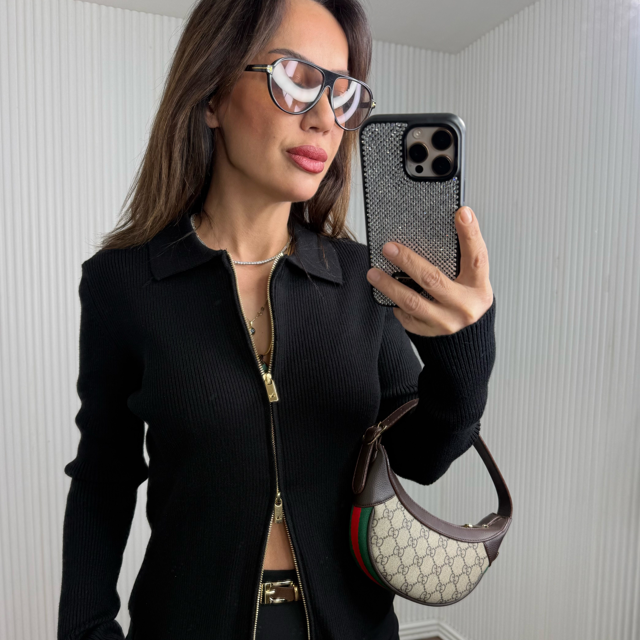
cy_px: 400
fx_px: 607
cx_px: 319
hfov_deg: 55.6
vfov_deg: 55.0
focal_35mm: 29
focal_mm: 6.76
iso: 50
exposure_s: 1/137
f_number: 1.78
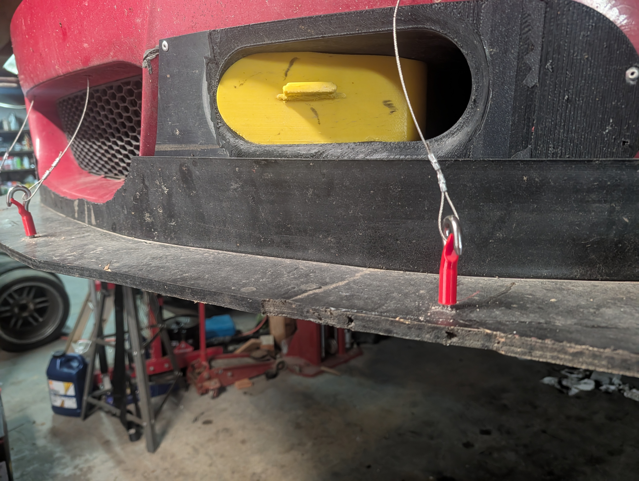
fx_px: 444
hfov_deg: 71.5
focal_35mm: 24
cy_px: 240
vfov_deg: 56.9
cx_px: 320
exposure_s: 1/60
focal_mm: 6.9
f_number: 1.68
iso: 957
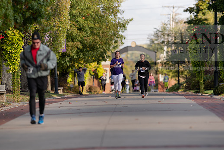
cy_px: 77
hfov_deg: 6.1
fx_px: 2086
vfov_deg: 4.1
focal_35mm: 335
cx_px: 115
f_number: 4
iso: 200
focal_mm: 300
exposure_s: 1/640
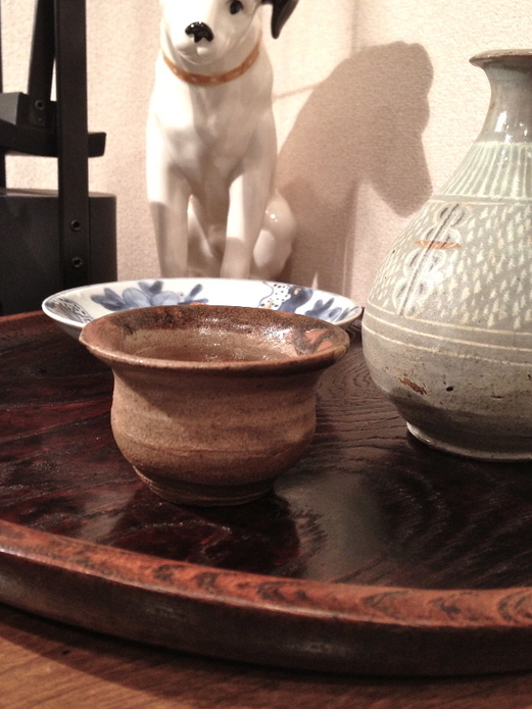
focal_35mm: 38
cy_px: 317
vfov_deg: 48.9
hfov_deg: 37.7
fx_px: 779
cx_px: 247
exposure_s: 1/20
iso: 160
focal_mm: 4.13
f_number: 2.4
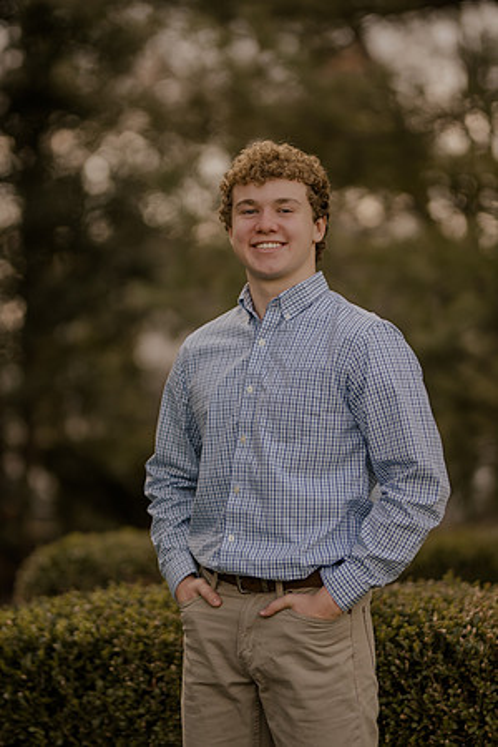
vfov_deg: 16.1
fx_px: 2635
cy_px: 374
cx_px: 249
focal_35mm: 127
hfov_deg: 10.8
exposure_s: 1/800
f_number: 1.4
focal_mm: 85
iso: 100
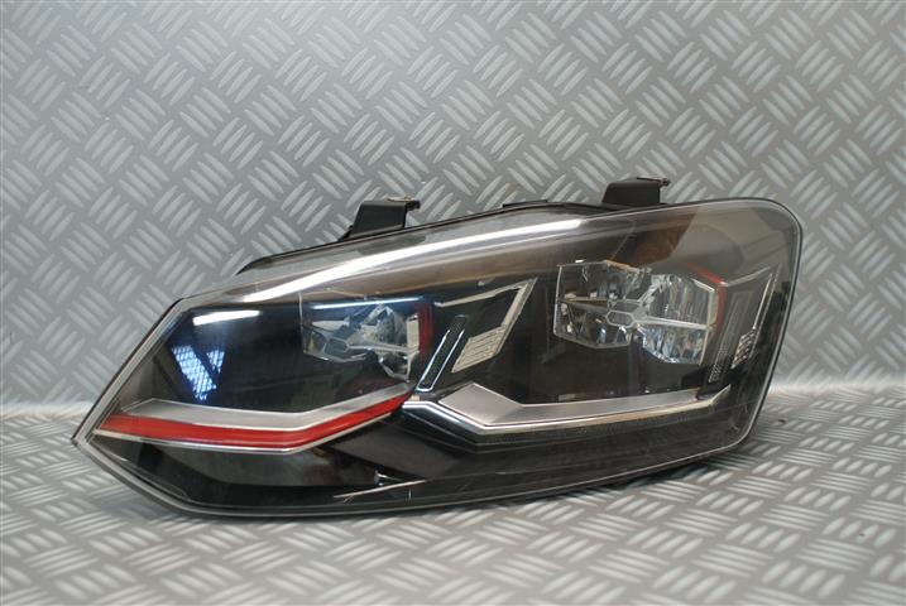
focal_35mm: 36
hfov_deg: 53.1
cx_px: 453
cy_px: 303
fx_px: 907
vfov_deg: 37.0
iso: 400
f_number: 4.5
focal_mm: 24
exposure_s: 1/20
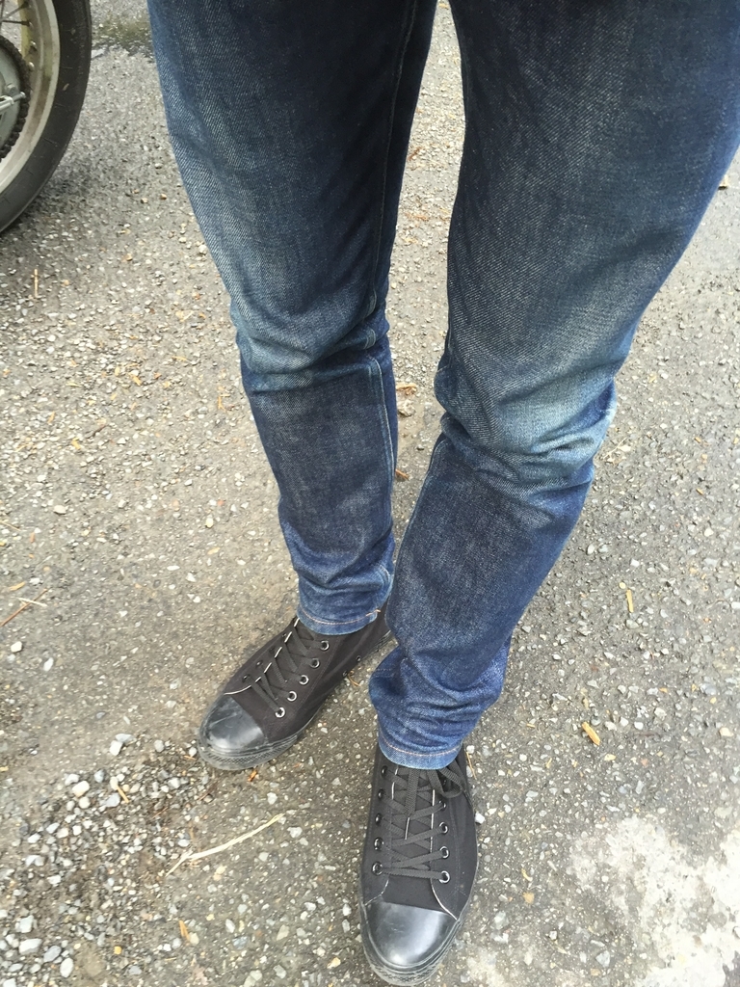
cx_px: 370
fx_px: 827
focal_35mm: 29
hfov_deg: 48.2
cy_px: 494
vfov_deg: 61.7
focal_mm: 4.15
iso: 64
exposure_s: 1/30
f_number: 2.2
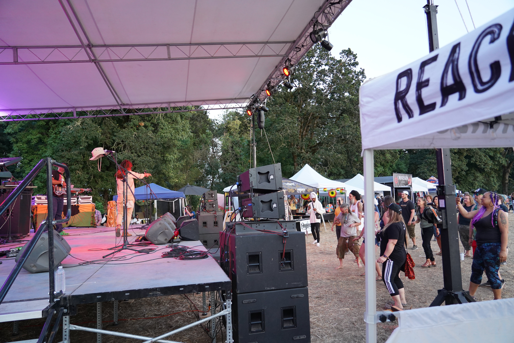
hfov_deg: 73.7
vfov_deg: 53.1
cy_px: 172
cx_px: 257
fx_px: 343
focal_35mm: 24
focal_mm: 24
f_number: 4
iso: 2000
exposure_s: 1/160
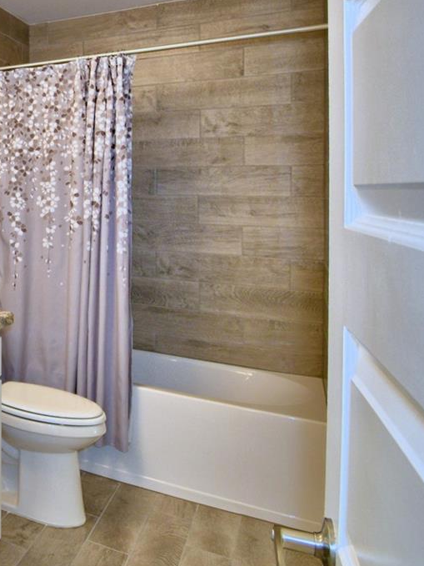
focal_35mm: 34
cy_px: 188
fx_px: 555
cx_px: -158
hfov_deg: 30.4
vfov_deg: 52.9
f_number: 4.5
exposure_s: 1/50
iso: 200
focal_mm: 10
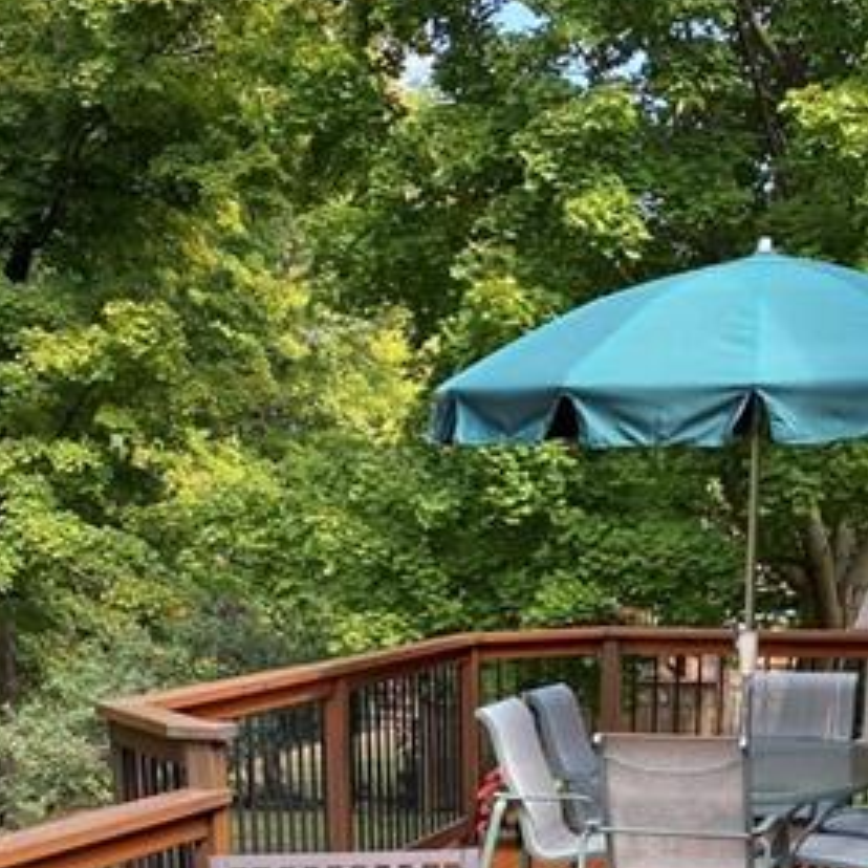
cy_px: 1060
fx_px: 1816
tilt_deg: -15.4
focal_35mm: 64
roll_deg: +0.6
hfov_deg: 26.9
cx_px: 469
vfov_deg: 24.2
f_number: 1.8
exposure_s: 1/283
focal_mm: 4.25
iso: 32
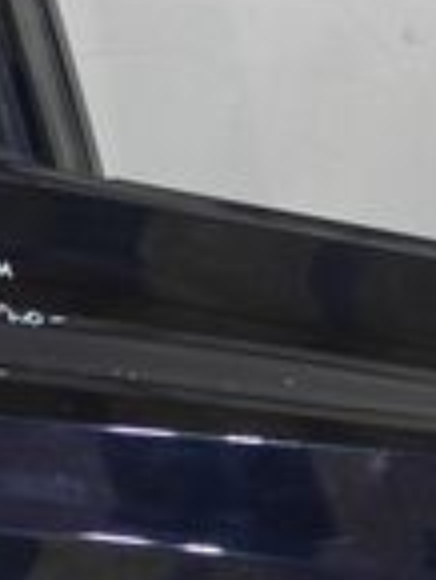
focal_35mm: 119
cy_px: 676
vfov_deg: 16.0
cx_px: 478
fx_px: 1996
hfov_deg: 12.3
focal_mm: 6.06
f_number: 1.6
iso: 160
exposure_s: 1/100
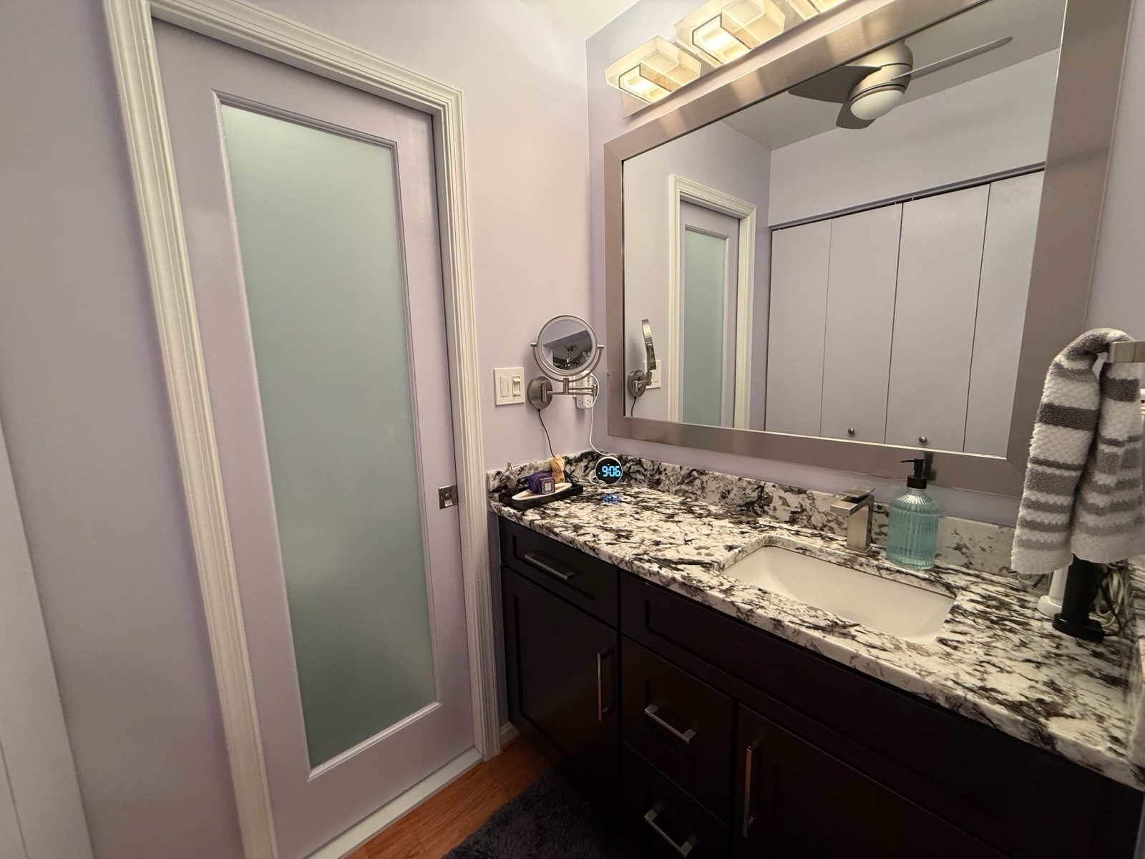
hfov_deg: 102.1
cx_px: 572
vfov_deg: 85.7
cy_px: 430
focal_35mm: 14
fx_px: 463
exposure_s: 1/60
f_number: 2.2
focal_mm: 2.22
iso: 250
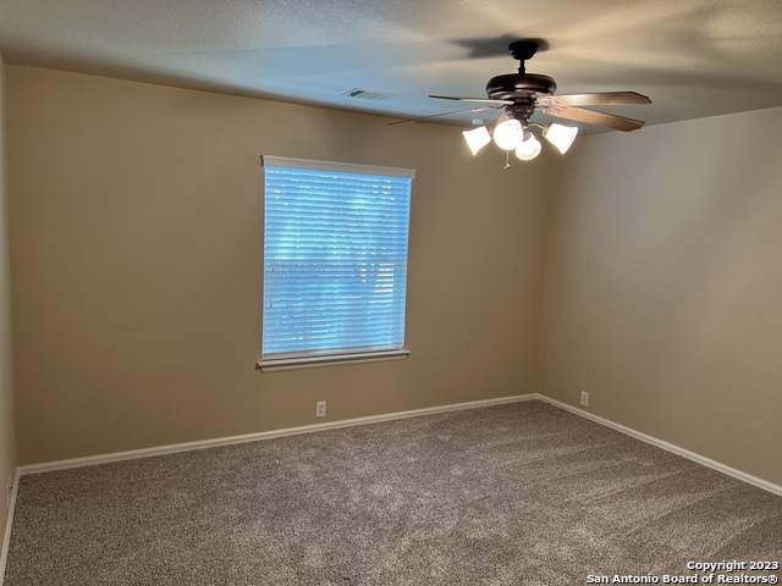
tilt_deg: -7.8
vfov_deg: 53.1
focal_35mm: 26
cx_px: 391
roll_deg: -2.5
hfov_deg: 67.3
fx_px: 587
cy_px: 293
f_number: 1.5
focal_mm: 5.7
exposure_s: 1/60
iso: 80
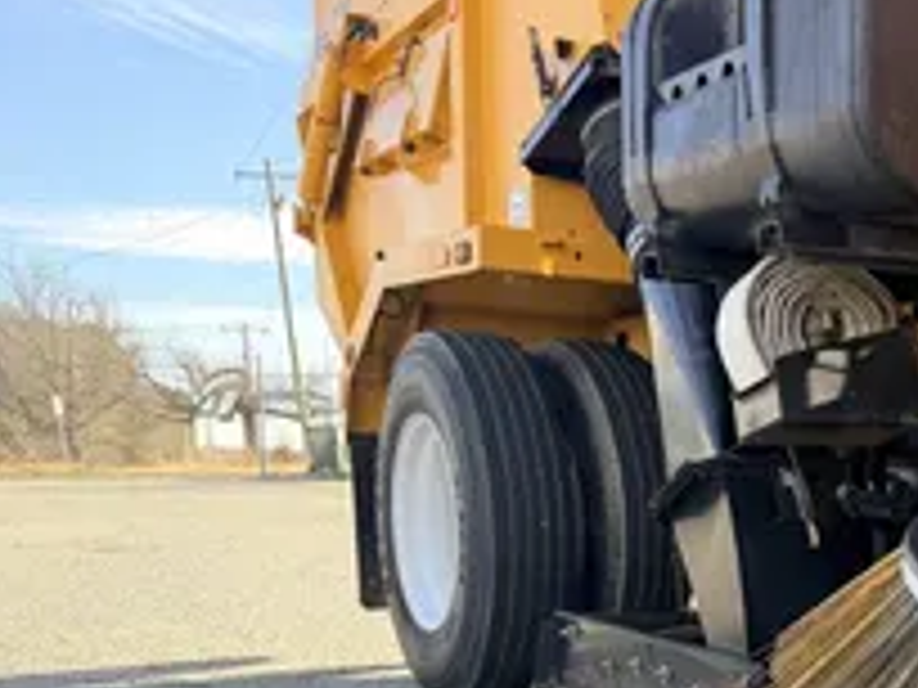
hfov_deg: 36.8
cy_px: 616
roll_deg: -0.2
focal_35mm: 47
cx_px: 891
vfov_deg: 29.6
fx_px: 1246
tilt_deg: -7.6
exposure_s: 1/555
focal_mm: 6.76
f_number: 1.78
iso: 100
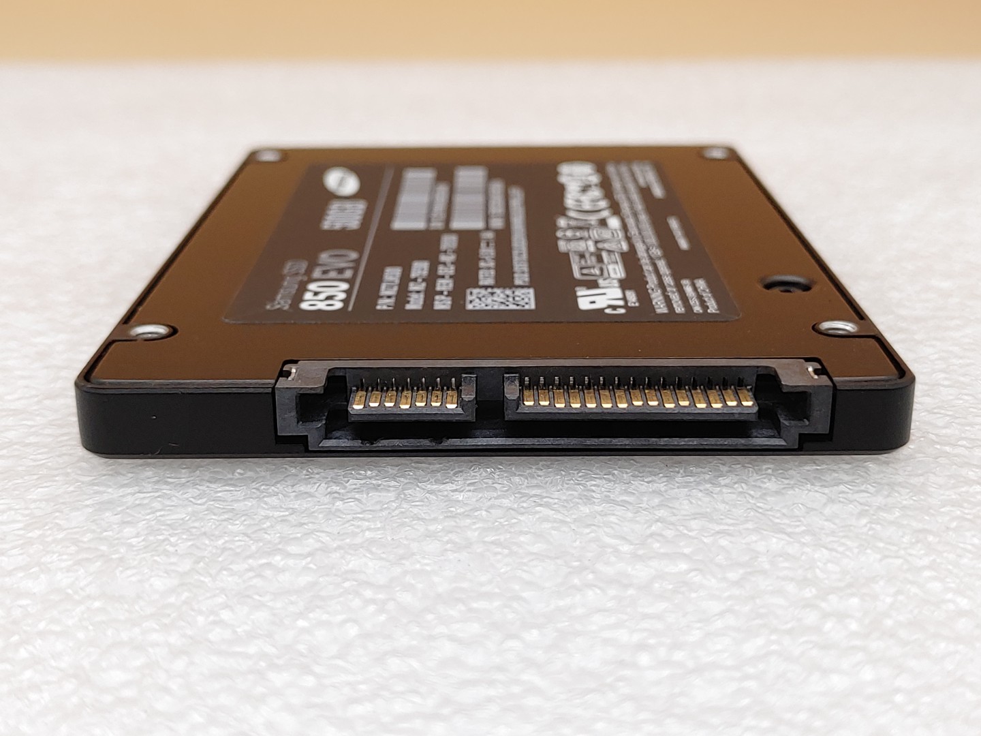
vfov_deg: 29.7
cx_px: 490
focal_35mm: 49
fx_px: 1389
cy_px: 368
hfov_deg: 38.9
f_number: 1.8
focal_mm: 4.36
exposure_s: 1/120
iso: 50
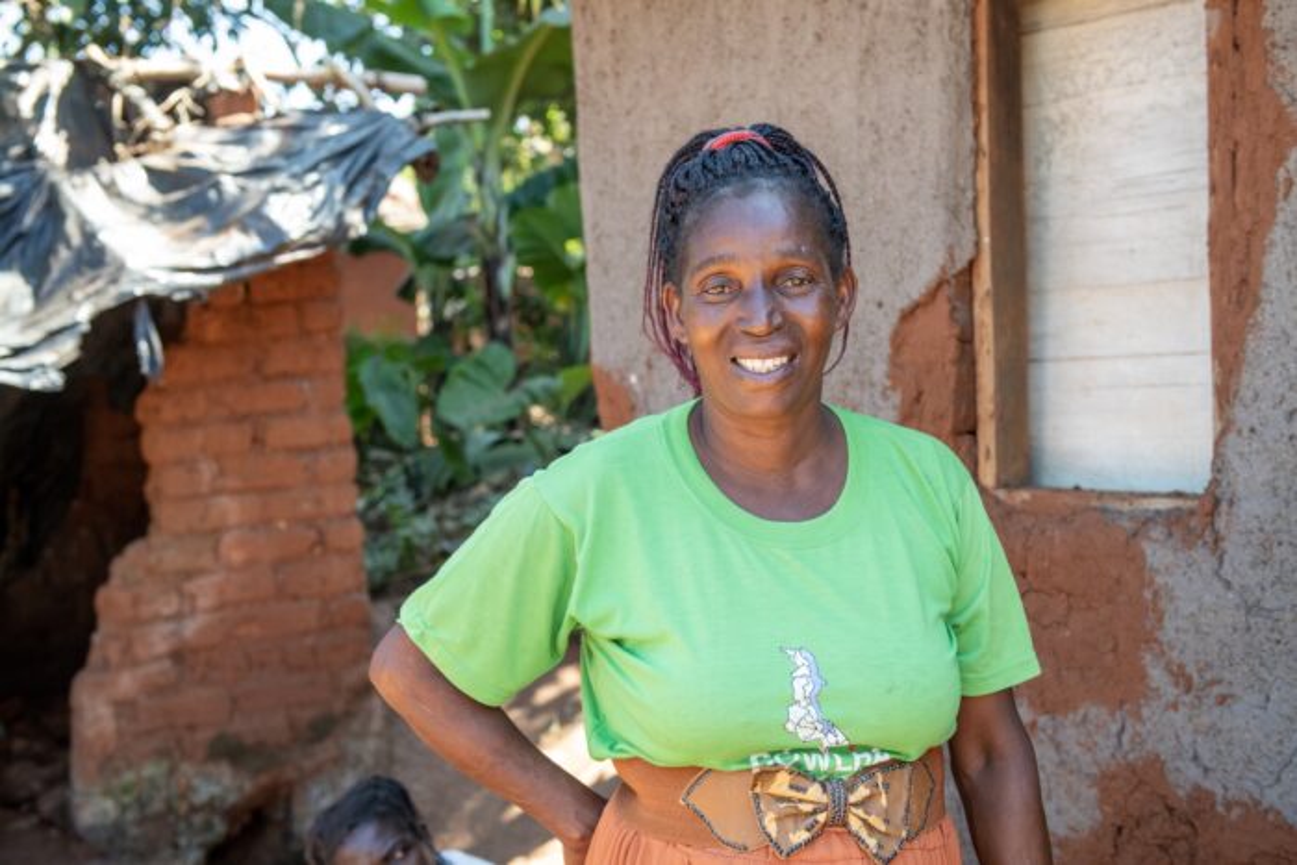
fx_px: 1730
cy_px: 432
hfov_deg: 41.1
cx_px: 648
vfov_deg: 28.1
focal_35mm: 48
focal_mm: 48
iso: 800
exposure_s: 1/320
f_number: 5
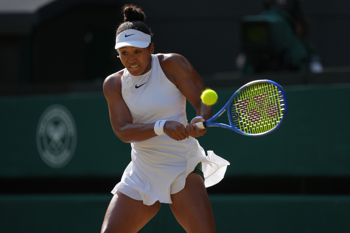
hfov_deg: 6.9
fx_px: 2916
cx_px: 175
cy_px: 116
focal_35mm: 300
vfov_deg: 4.6
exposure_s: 1/2500
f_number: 2.8
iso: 200
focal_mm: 300
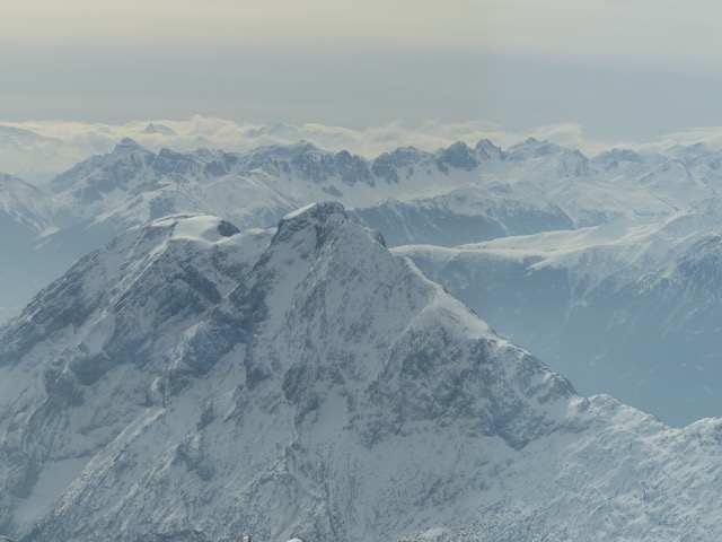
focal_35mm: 142
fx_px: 2962
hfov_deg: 13.9
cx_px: 361
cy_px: 271
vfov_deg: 10.4
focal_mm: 25.6
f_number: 4
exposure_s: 1/1000
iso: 100
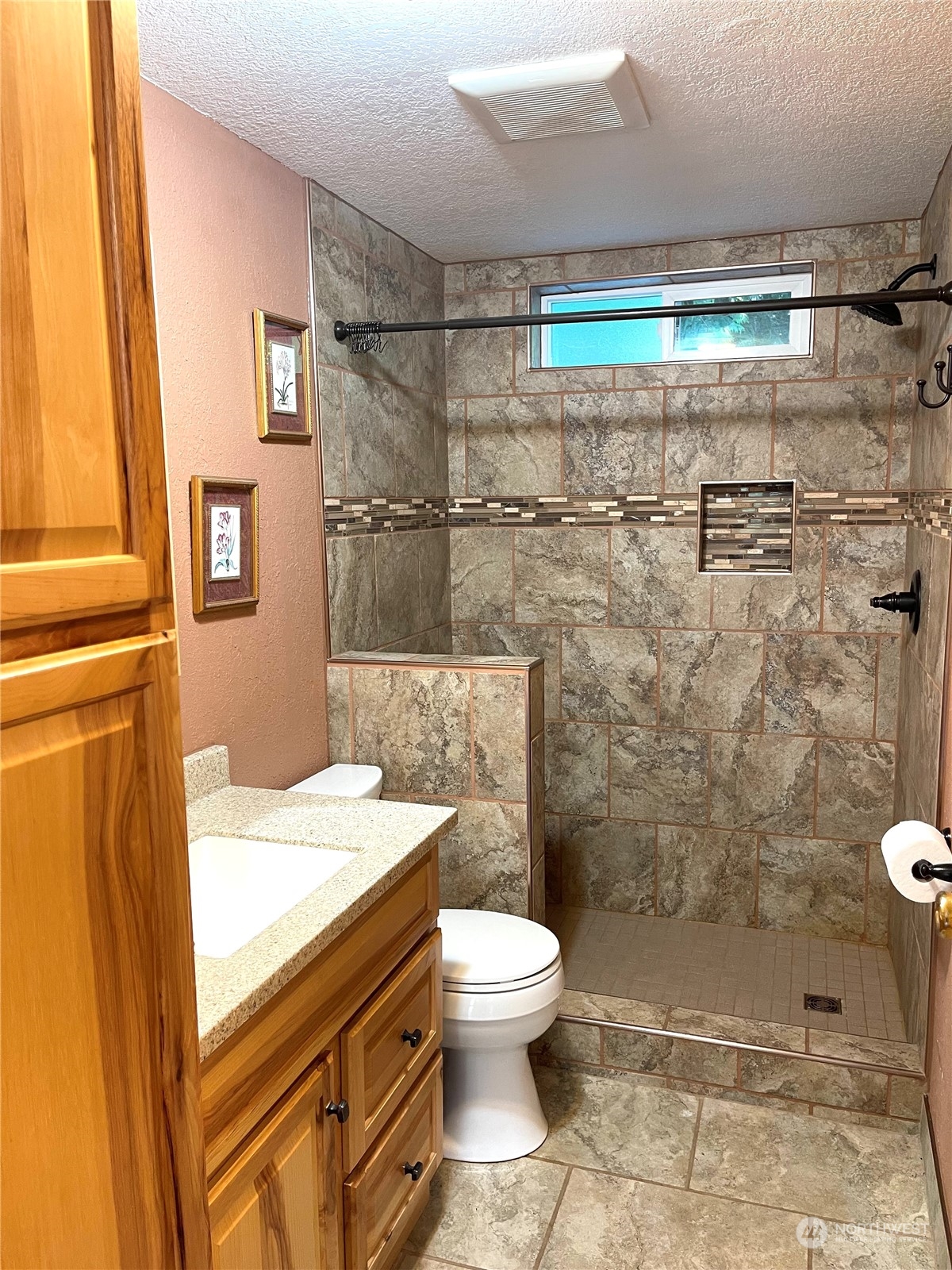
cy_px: 635
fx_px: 917
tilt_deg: -8.6
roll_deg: +1.1
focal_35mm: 25
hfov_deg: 54.9
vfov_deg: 69.4
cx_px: 476
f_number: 1.6
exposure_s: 1/60
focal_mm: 5.1
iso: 160
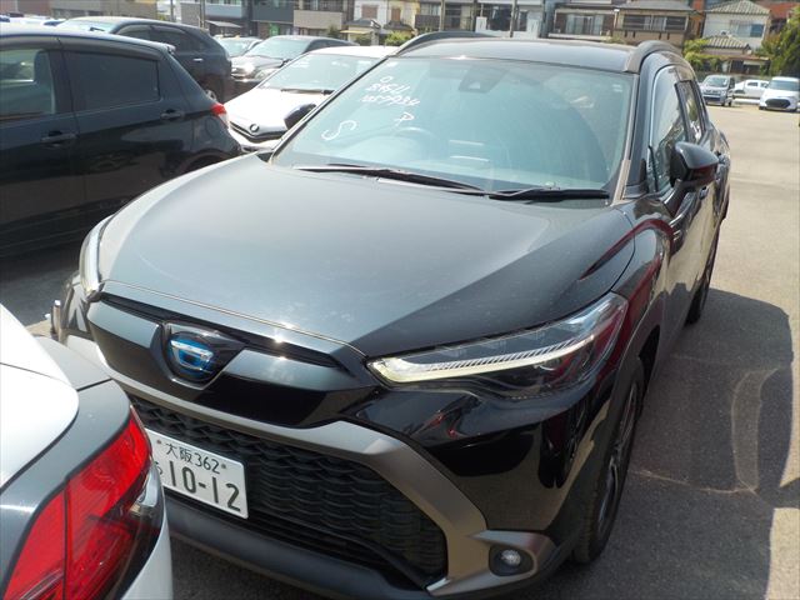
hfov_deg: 60.0
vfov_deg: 46.8
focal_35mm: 30
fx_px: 693
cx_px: 400
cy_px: 300
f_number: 3.3
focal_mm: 4.1
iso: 125
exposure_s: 1/640
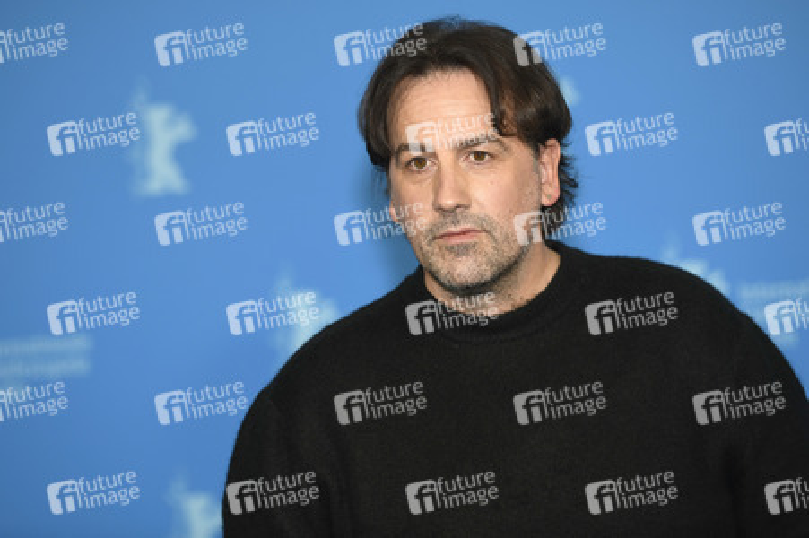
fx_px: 3481
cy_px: 269
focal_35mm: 155
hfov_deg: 13.3
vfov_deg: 8.8
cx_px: 404
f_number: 3.5
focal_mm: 155
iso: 640
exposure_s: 1/400
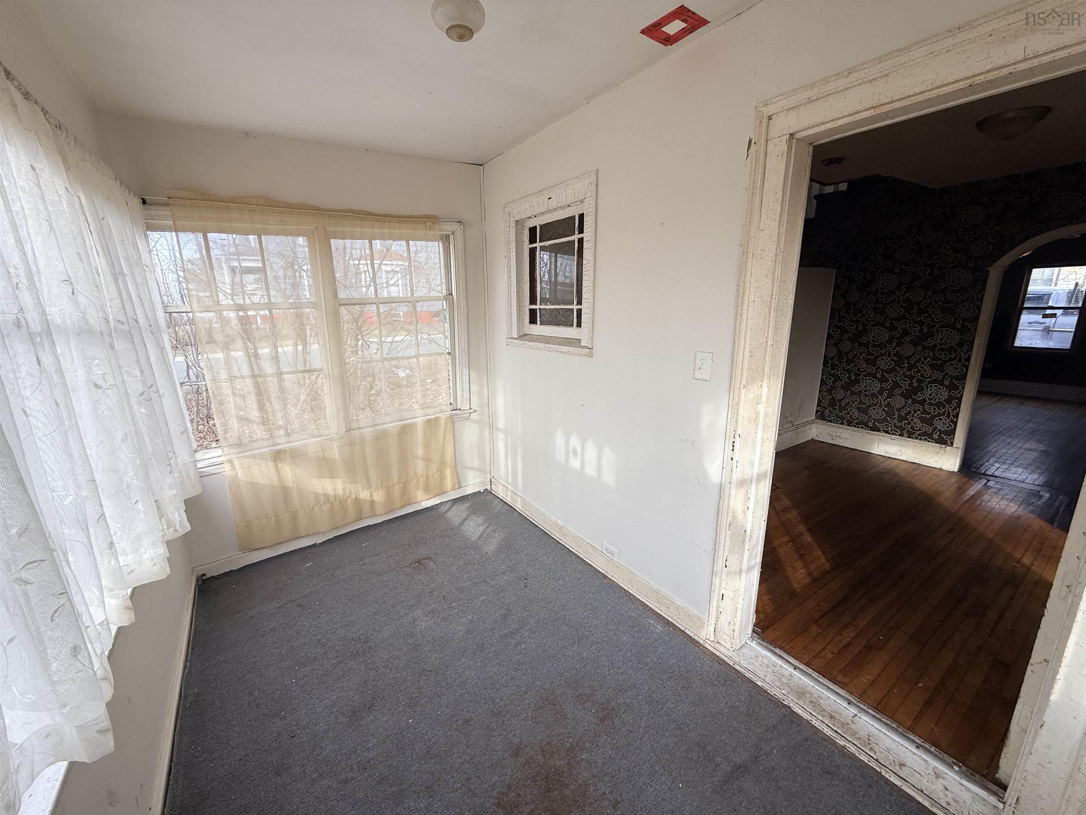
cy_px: 408
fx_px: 439
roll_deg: +1.1
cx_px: 543
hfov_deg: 102.1
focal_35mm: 14
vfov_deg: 85.7
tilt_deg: -13.8
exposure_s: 1/148
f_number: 2.2
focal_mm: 2.22
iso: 50
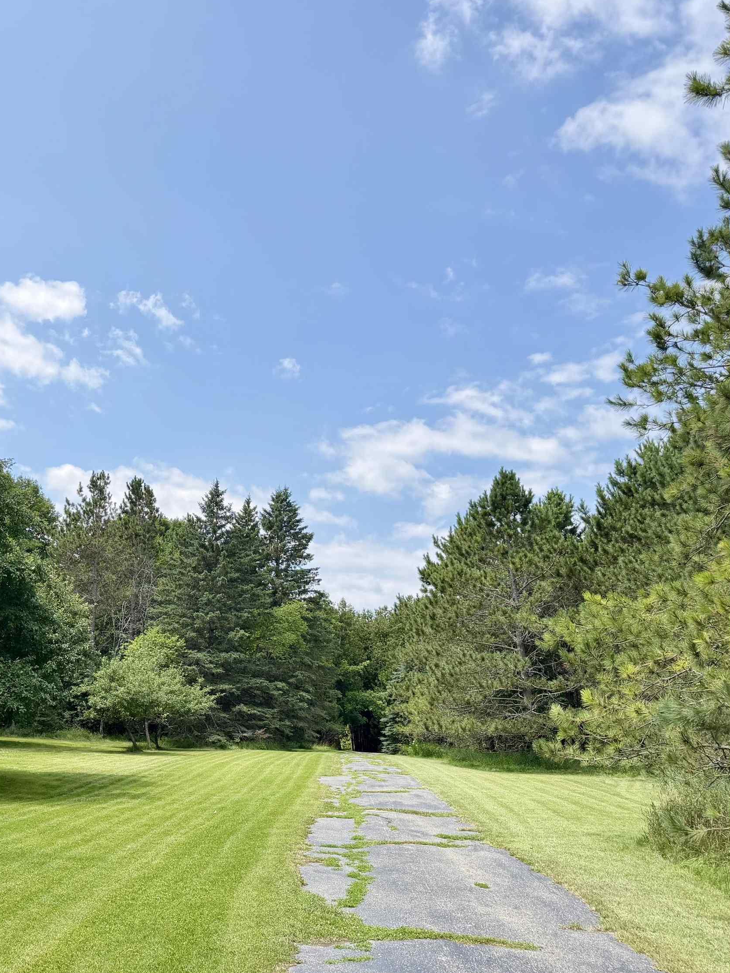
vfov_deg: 55.3
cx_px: 185
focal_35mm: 33
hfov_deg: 41.7
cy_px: 491
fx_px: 928
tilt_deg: +11.9
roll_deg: -2.4
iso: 100
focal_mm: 6.76
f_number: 1.78
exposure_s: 1/2703
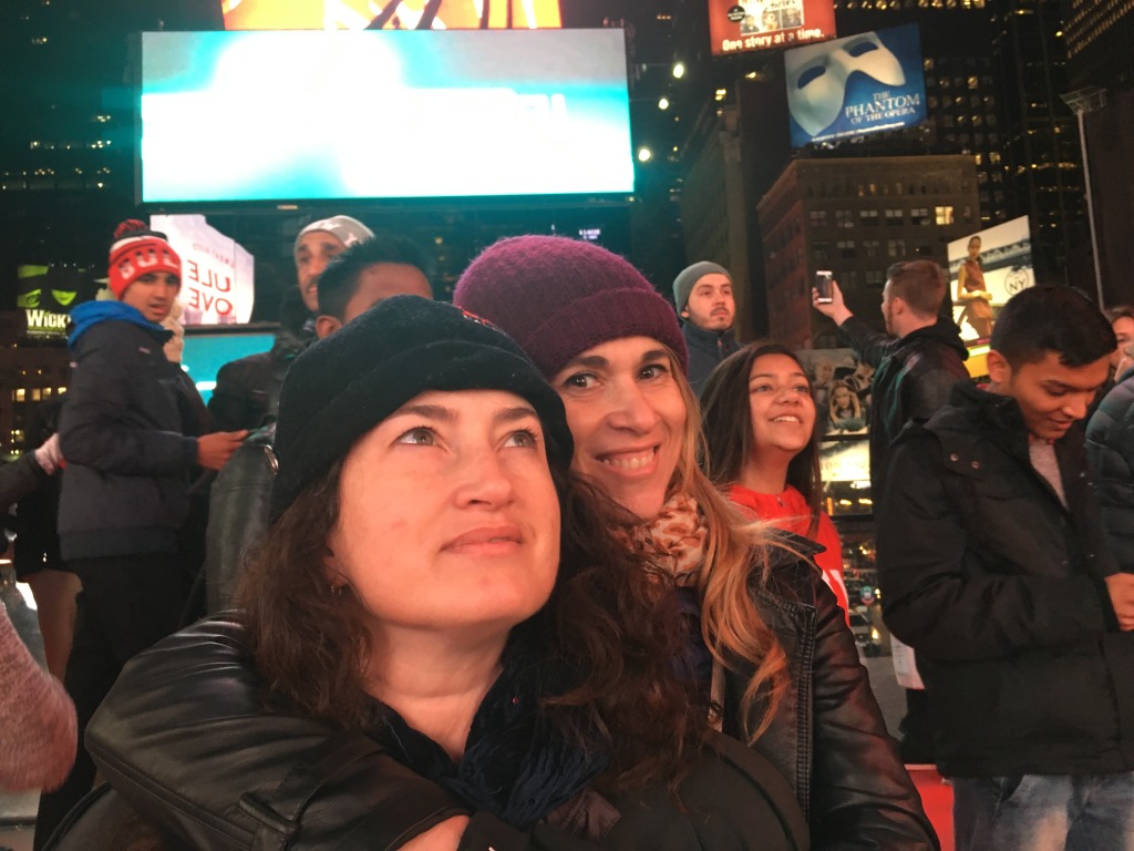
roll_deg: +4.6
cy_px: 426
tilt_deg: +7.1
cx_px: 567
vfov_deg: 48.2
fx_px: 950
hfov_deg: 61.7
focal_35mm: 29
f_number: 2.2
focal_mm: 4.15
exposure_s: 1/30
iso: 100
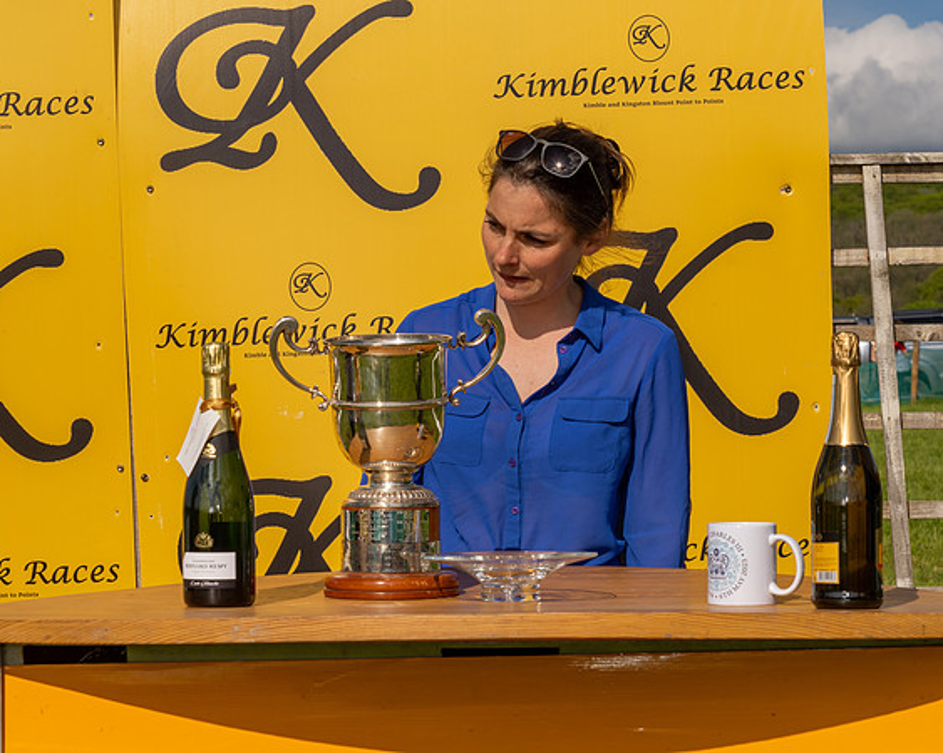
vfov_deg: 13.3
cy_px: 478
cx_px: 416
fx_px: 3221
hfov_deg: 16.7
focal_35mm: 115
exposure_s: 1/250
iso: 50
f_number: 11
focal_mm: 73
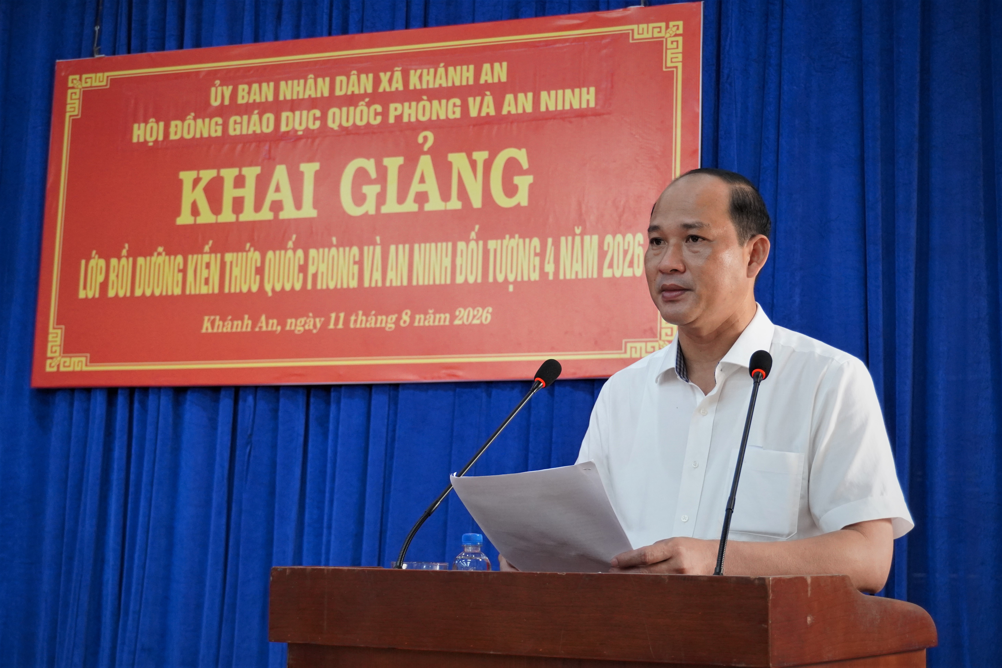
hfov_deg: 33.4
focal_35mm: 60
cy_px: 334
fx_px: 1670
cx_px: 501
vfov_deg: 22.6
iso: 2000
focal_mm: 40
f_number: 5.6
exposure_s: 1/160
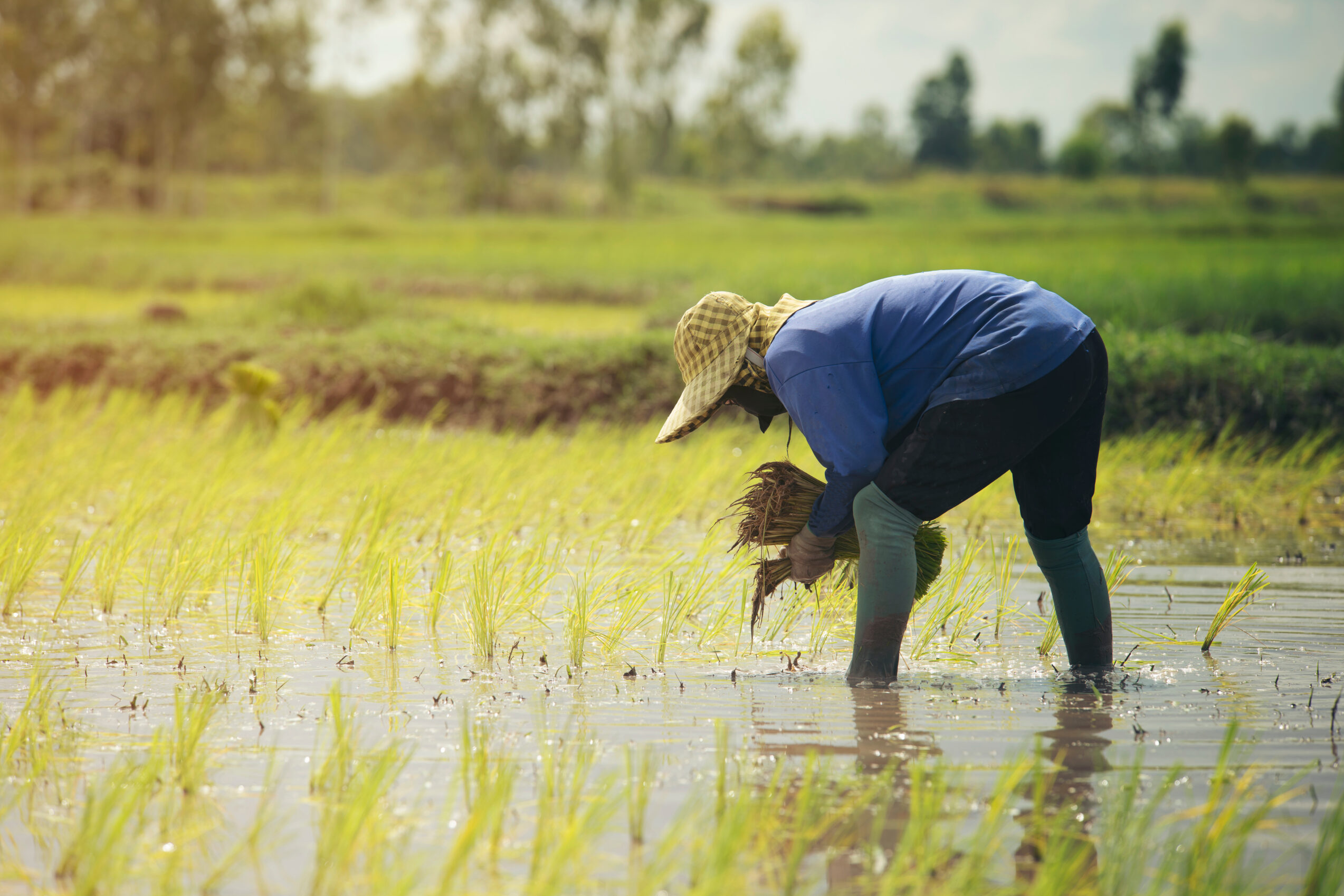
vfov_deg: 6.8
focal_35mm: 201
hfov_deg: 10.2
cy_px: 446
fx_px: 7503
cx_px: 671
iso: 50
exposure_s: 1/160
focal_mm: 200
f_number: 5
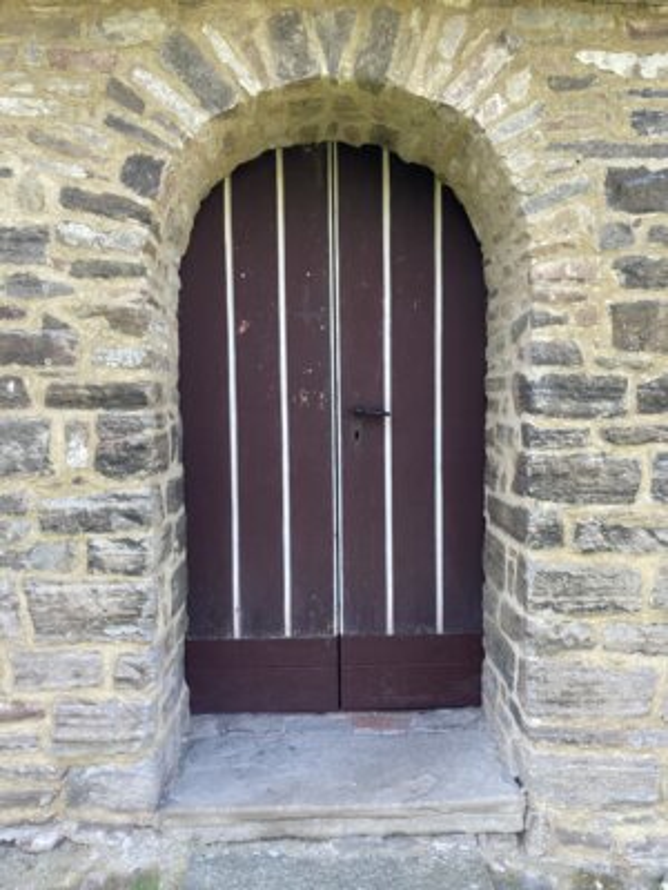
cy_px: 445
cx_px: 334
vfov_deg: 63.4
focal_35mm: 28
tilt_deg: -1.9
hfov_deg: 49.7
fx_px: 720
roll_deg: +1.5
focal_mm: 3.99
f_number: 1.8
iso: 25
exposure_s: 1/122
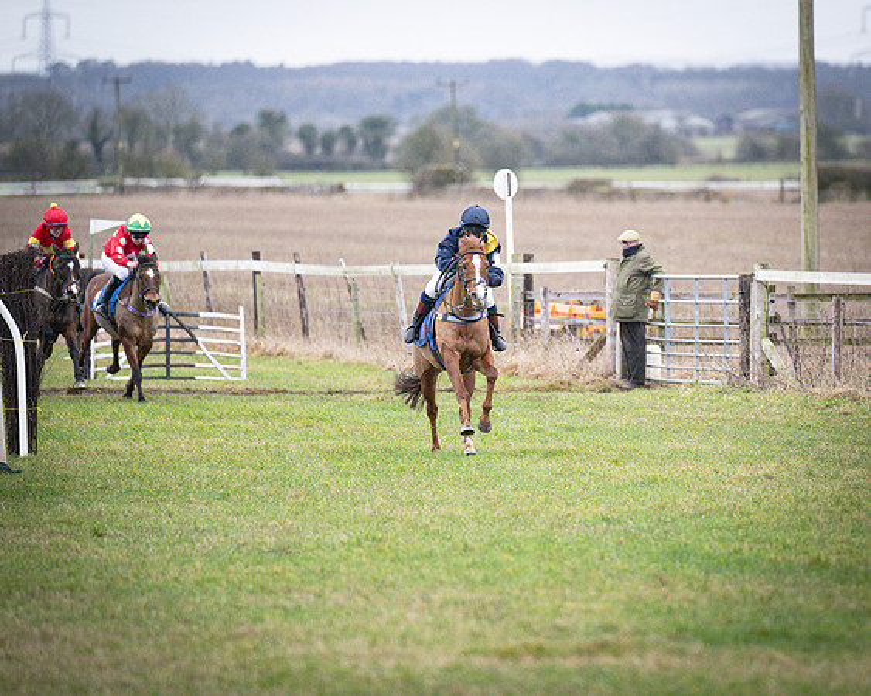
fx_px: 8710
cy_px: 348
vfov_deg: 4.6
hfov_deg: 5.7
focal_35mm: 338
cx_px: 523
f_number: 2.8
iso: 1600
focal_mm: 200
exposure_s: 1/1000
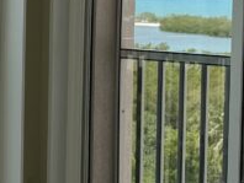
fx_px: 875
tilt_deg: -1.7
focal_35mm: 124
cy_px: 12
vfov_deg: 11.9
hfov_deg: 14.7
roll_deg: -1.3
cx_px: -129
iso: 80
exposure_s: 1/1032
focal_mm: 6.76
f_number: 1.78
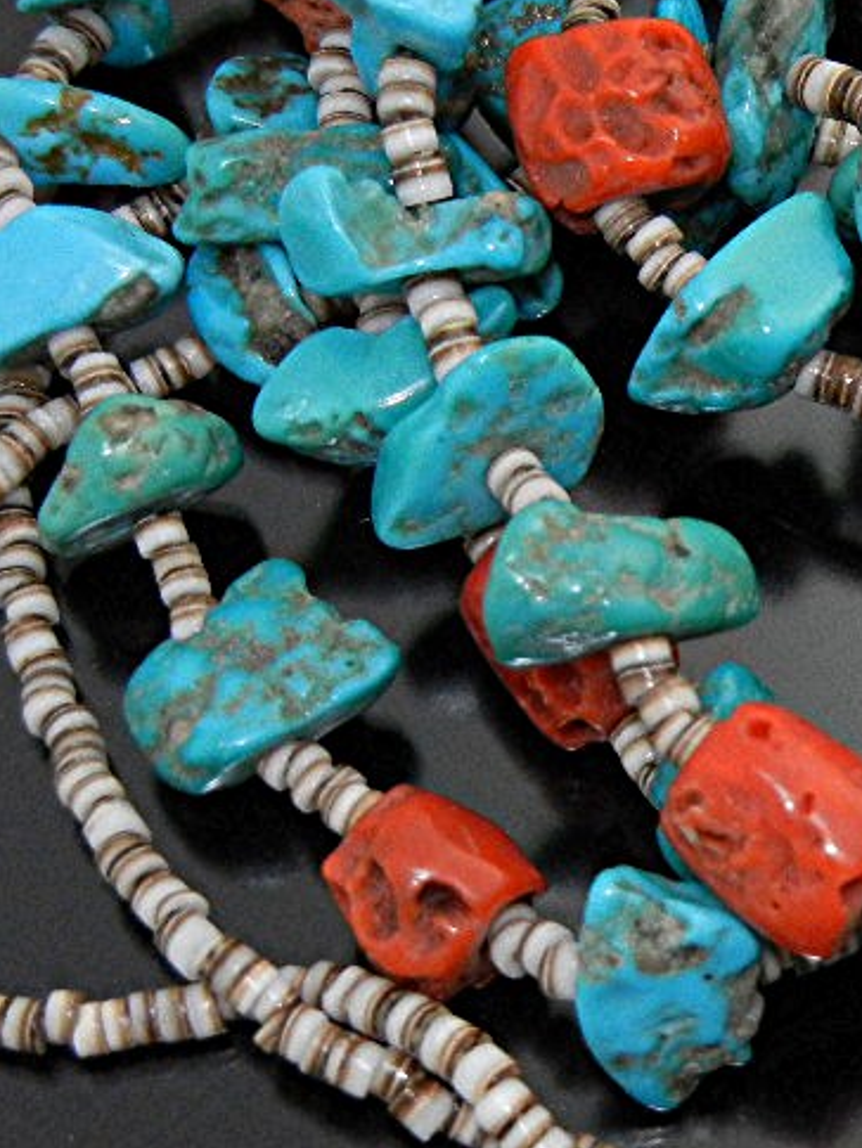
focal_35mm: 95
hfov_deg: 15.2
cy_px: 507
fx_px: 3153
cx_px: 907
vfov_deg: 20.6
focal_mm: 8.1
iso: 800
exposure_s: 1/30
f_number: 7.6
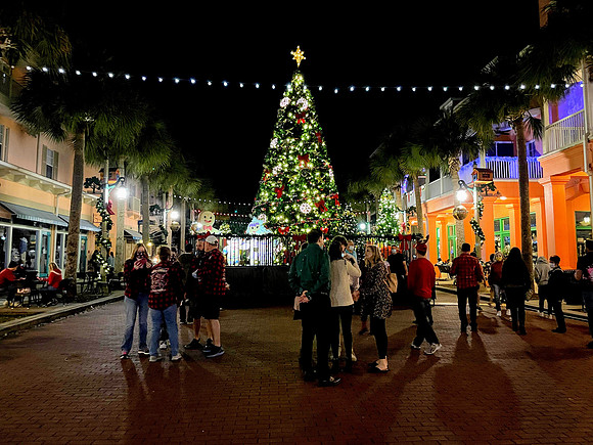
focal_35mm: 26
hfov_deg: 67.3
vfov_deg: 53.1
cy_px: 222
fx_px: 445
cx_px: 296
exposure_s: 1/30
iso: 1000
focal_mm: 4.2
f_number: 1.6
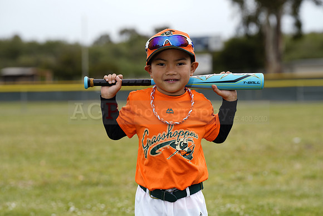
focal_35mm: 144
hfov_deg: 14.2
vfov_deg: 9.5
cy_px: 108
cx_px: 162
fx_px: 1292
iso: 50
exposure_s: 1/250
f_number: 5.6
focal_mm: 144
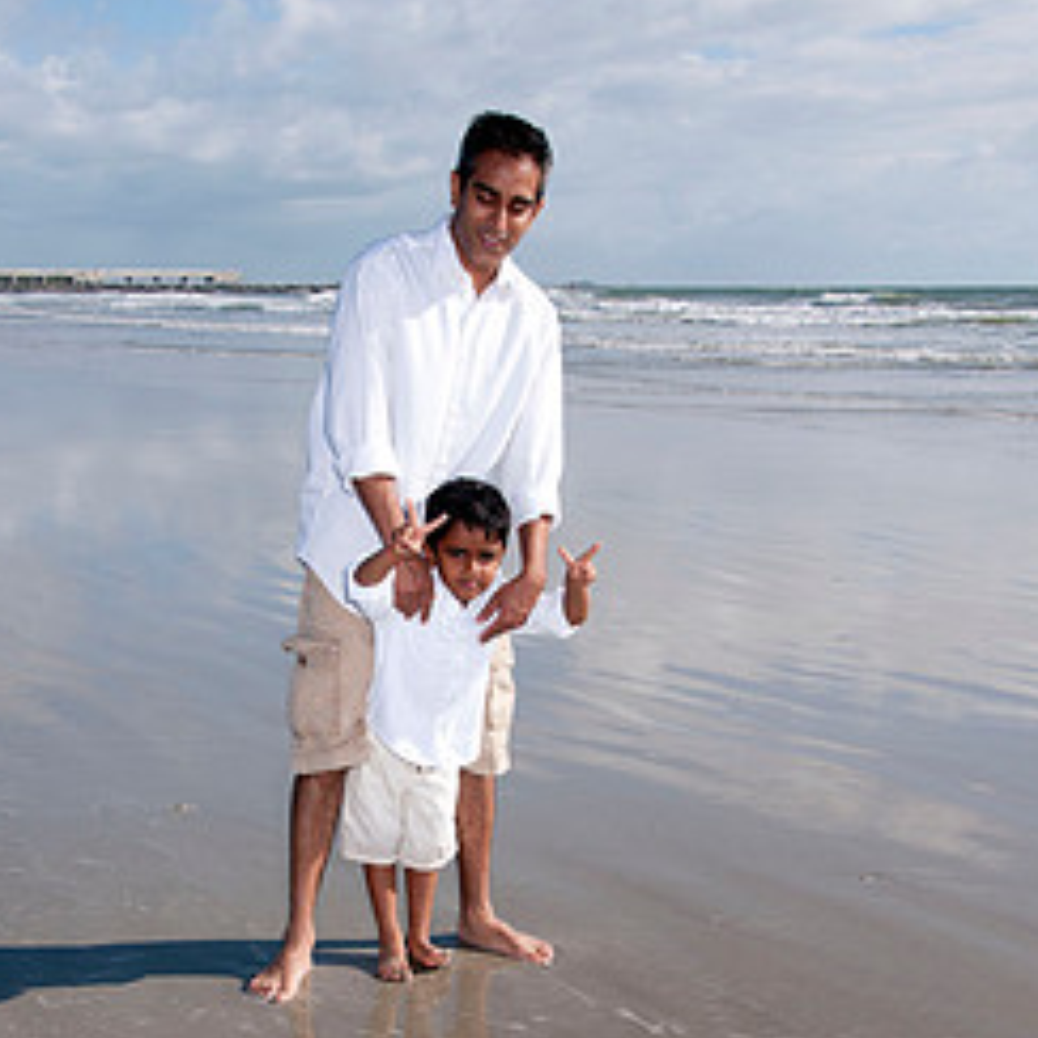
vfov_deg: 27.8
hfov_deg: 28.1
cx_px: 440
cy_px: 774
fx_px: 2069
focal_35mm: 61
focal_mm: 26
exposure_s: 1/250
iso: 100
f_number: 11
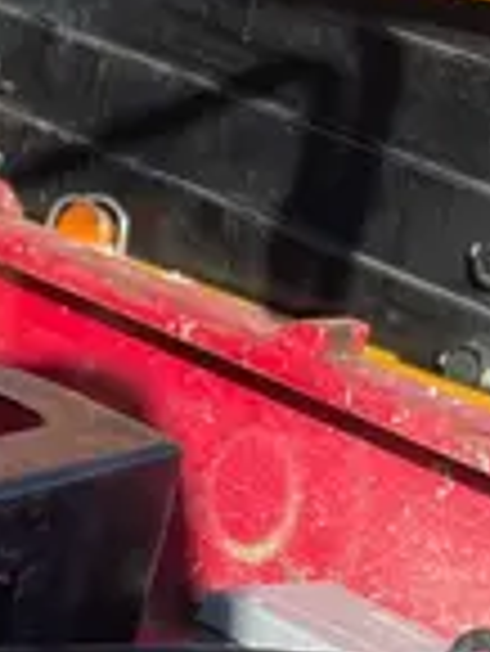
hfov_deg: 10.0
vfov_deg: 14.4
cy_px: 866
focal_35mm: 131
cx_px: -647
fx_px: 2469
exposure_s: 1/1435
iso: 32
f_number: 1.6
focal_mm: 4.2
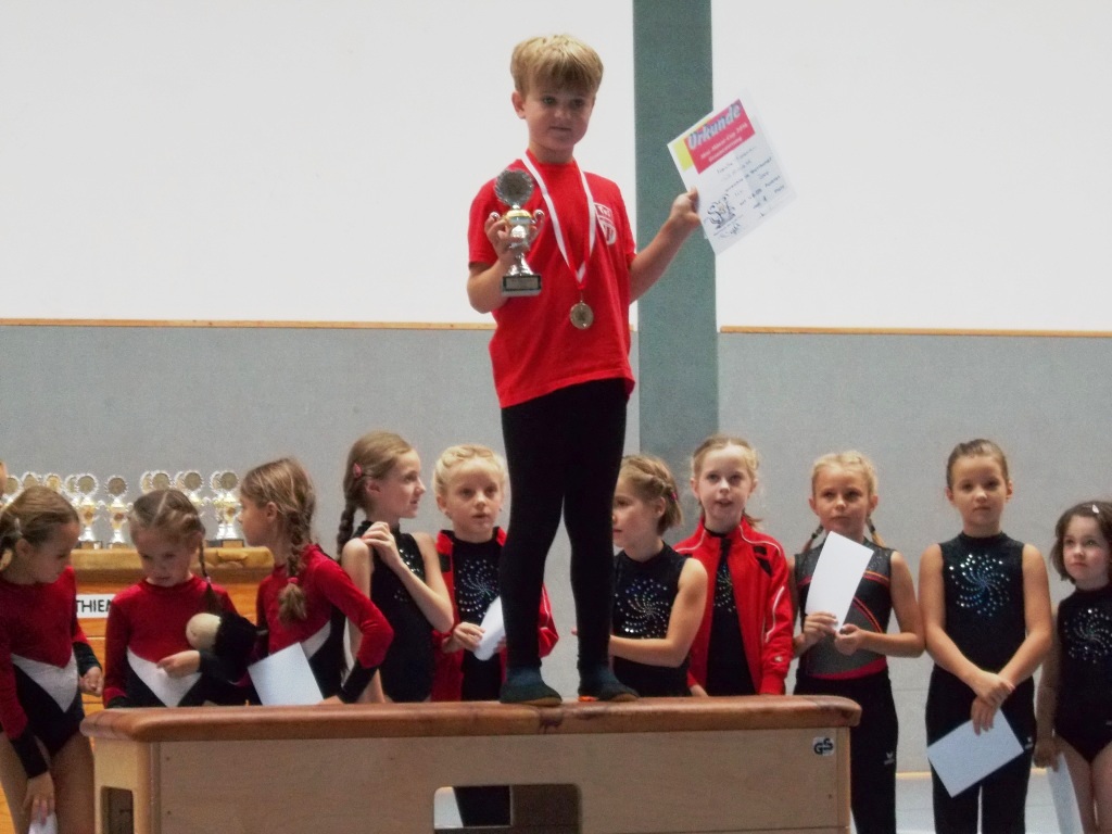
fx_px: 4176
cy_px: 417
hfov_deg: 15.2
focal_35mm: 130
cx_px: 556
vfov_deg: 11.4
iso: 400
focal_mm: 23
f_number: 6.5
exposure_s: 1/80
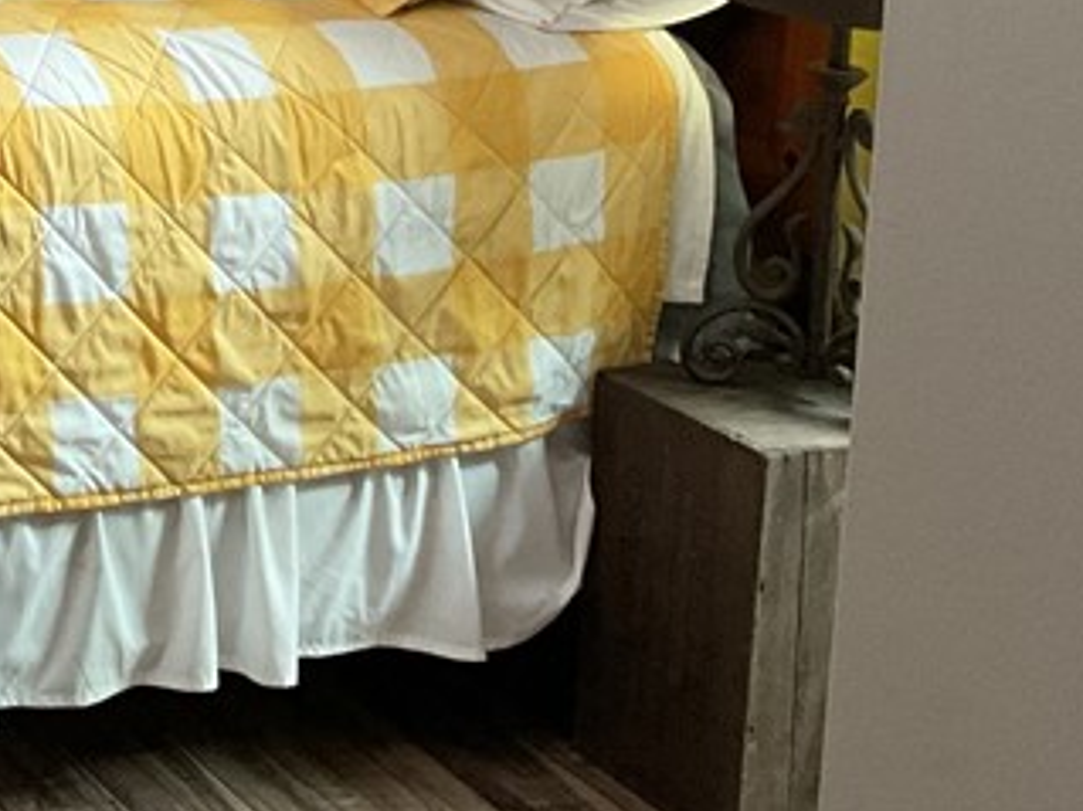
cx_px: -608
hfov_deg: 18.4
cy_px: -478
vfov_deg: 14.6
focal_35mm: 93
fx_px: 2909
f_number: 1.8
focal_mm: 3
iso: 100
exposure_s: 1/60
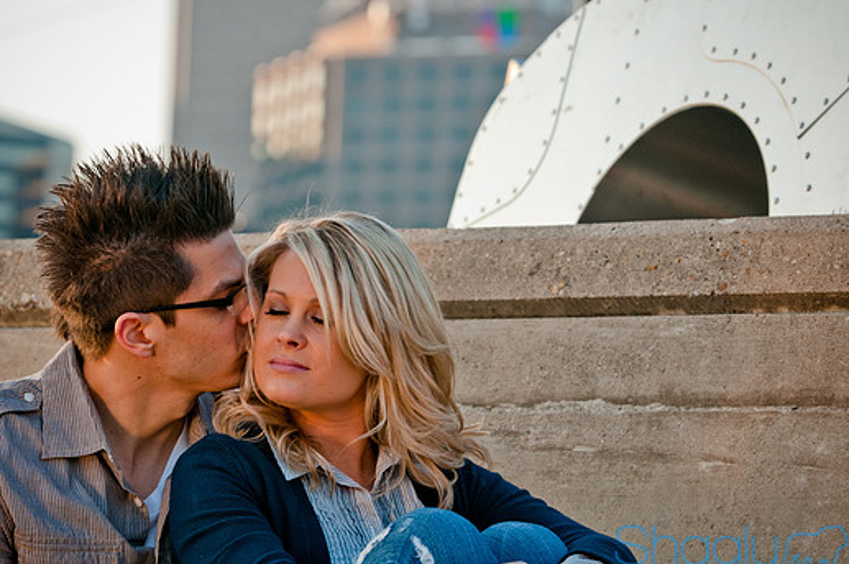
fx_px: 4756
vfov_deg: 6.8
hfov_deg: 10.2
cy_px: 313
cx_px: 401
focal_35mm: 202
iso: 400
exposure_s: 1/250
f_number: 5.6
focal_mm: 120
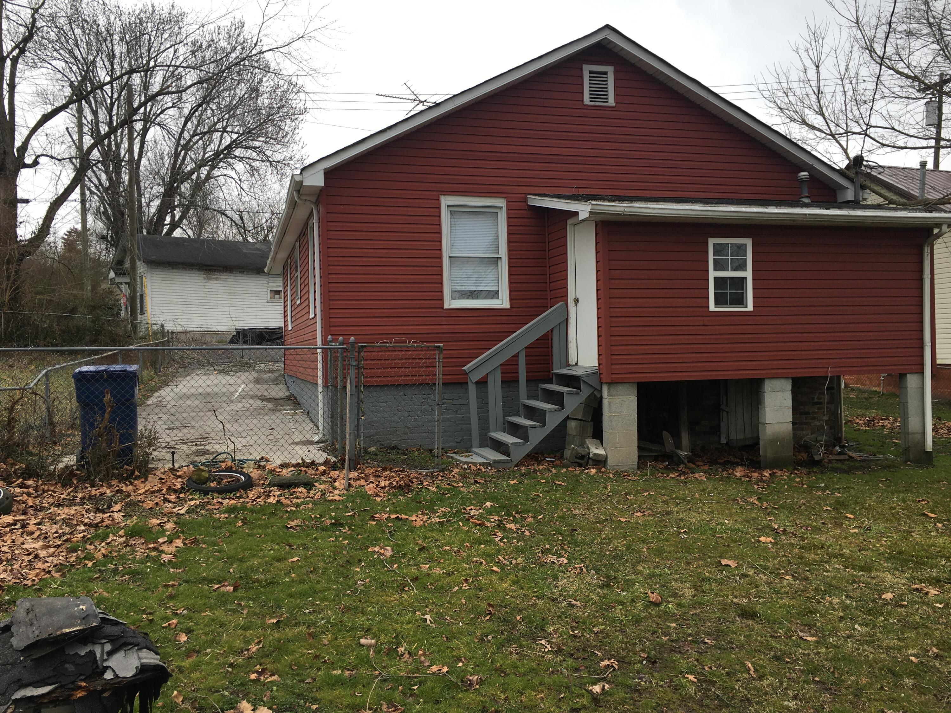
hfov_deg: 61.7
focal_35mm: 29
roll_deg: +1.0
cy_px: 356
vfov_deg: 48.2
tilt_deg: -0.3
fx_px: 797
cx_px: 476
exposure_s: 1/516
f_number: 2.2
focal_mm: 4.15
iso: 25
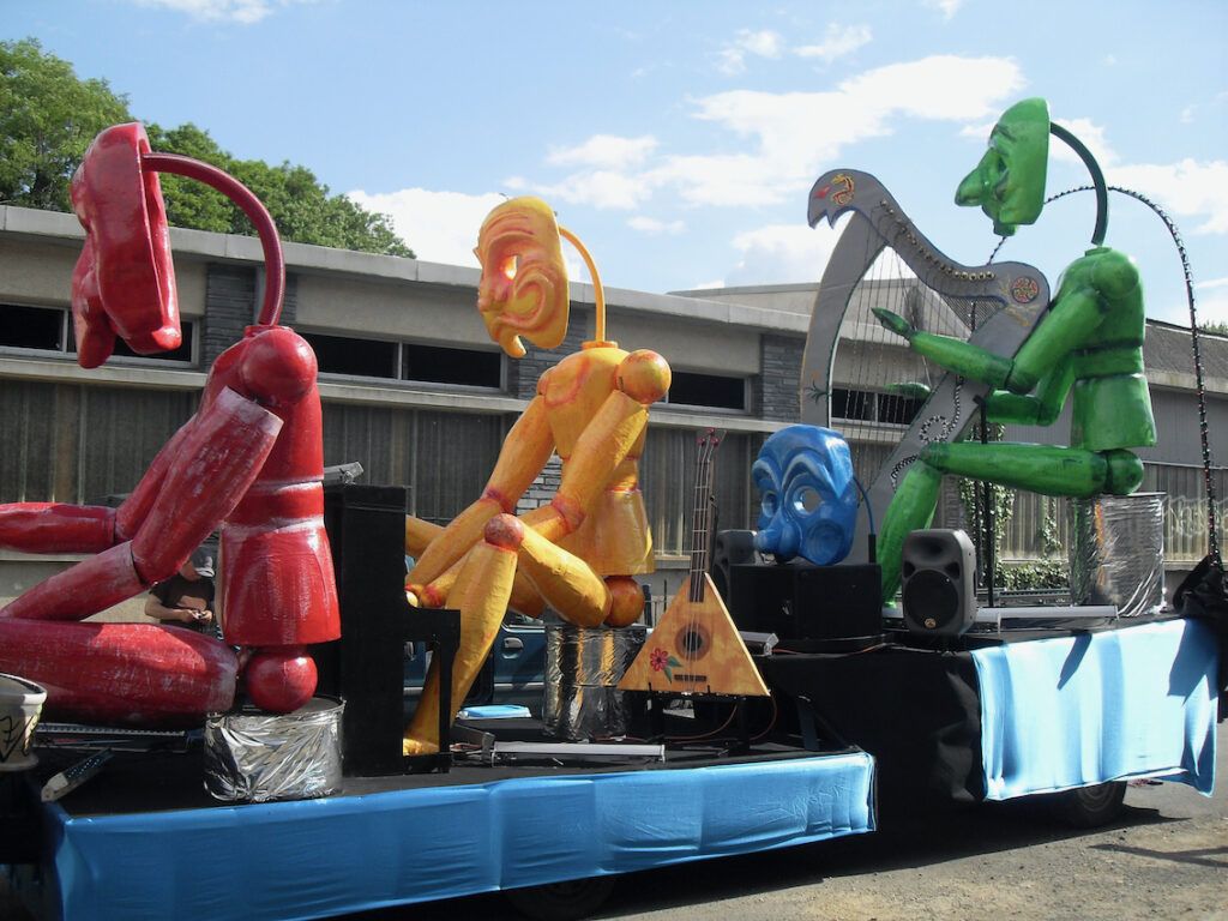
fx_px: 1313
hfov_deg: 50.1
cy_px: 460
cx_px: 614
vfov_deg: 38.7
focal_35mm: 37
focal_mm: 6.3
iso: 80
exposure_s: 1/90
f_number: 8.9
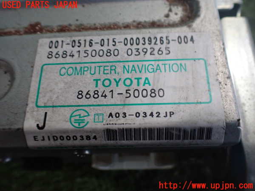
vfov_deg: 46.8
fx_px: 221
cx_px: 128
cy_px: 96
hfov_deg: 60.0
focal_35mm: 30
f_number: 2.3
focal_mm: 5.4
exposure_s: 1/125
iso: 640
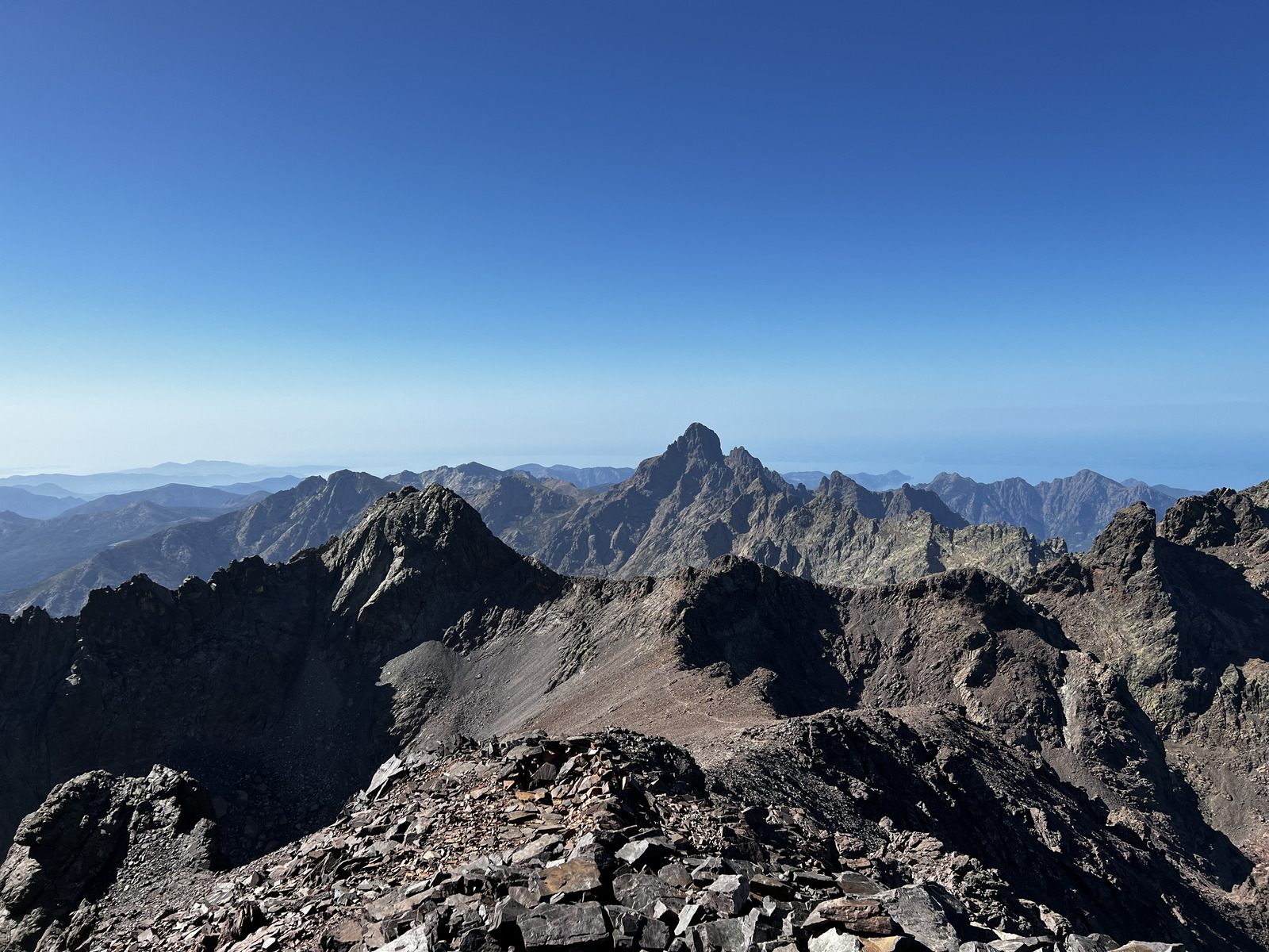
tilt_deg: -3.7
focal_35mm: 26
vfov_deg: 53.1
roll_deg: +1.4
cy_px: 476
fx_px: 953
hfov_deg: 67.3
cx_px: 634
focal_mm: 5.7
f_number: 1.5
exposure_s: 1/5319
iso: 50
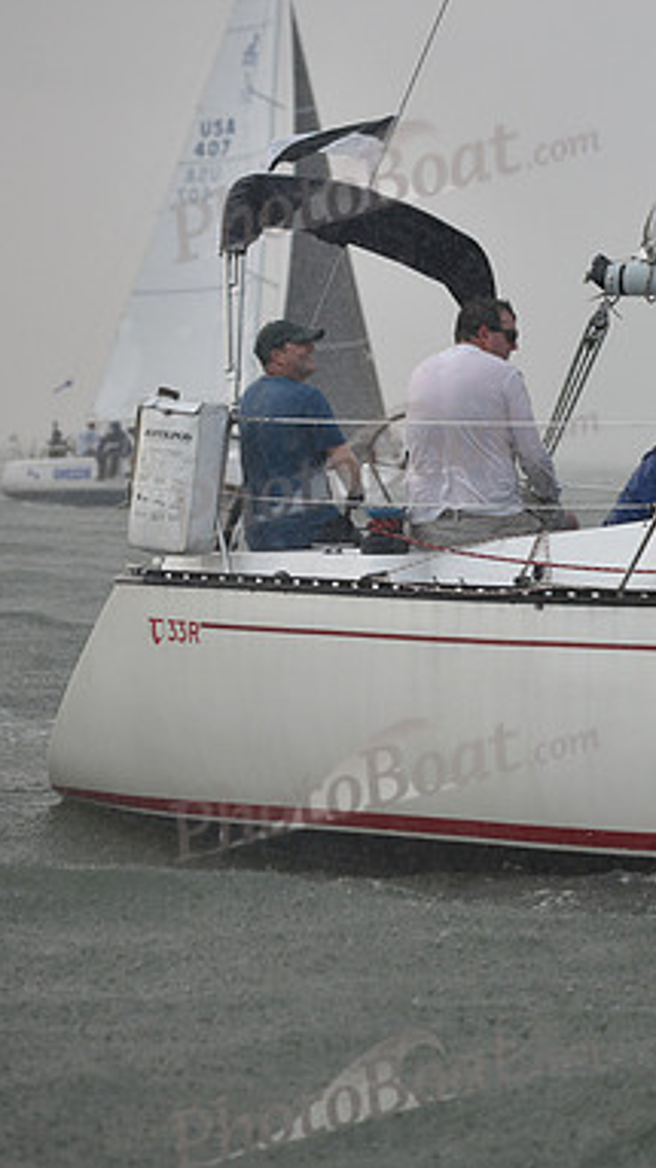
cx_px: 760
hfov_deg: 8.2
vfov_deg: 14.7
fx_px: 4522
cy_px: 581
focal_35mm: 146
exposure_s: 1/500
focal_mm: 92
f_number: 3.2
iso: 400
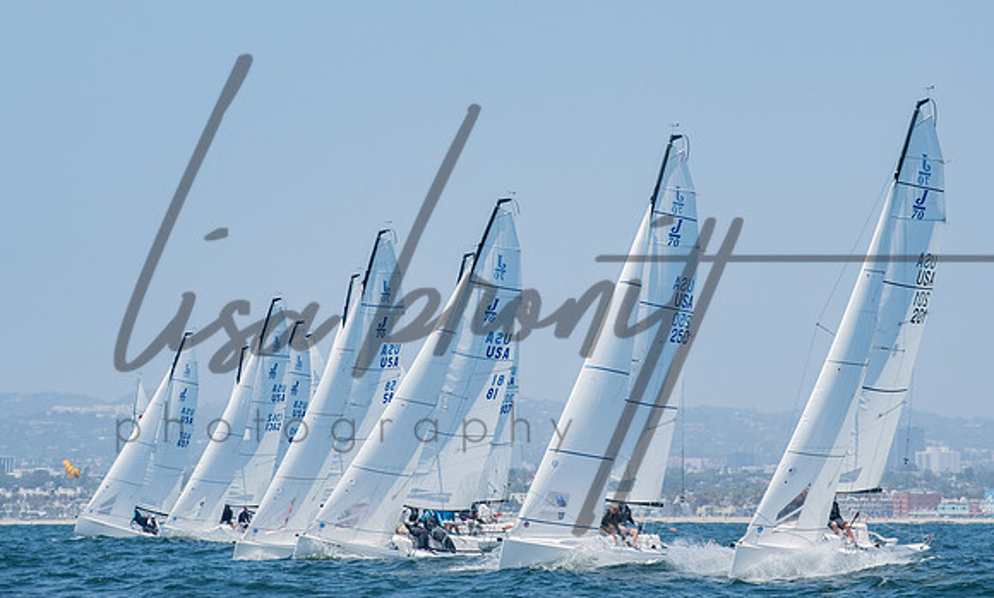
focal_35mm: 186
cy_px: 231
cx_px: 525
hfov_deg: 11.4
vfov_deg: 6.8
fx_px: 4997
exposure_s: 1/1250
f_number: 8
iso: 400
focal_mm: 105
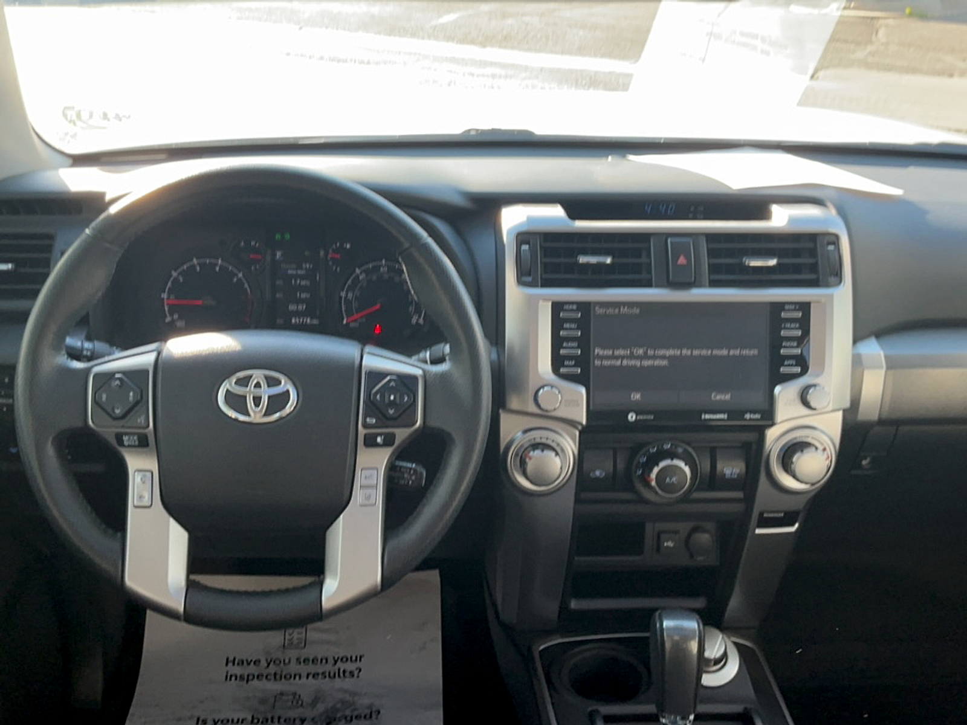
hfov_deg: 60.0
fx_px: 838
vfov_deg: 46.8
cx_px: 484
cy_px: 362
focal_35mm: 30
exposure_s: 1/60
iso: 20
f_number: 1.8
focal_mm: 3
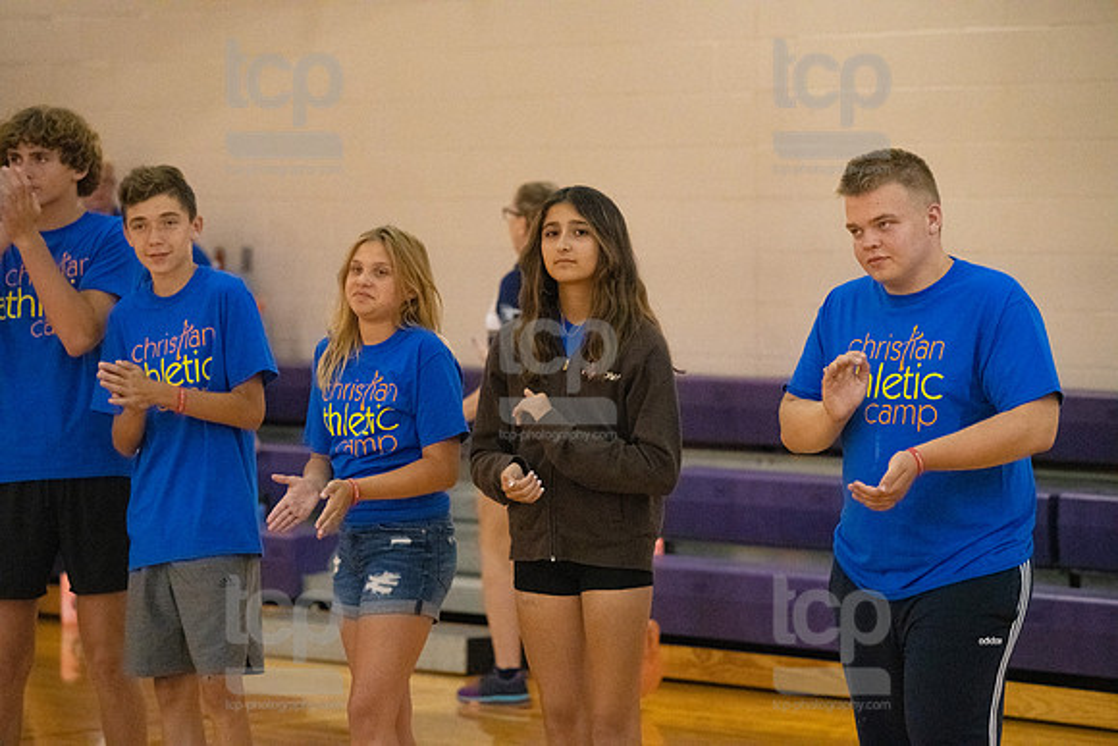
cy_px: 373
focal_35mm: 135
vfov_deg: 10.2
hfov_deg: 15.2
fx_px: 4193
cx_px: 559
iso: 10000
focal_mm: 135
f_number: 4
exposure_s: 1/800
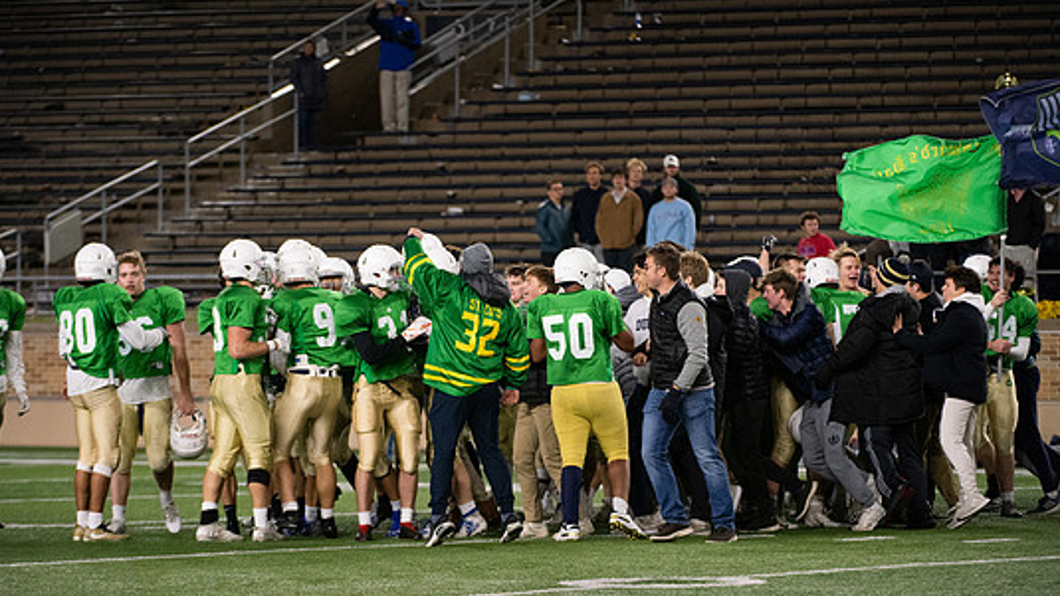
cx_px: 511
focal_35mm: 227
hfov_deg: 9.5
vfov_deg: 5.4
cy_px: 324
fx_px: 6381
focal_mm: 200
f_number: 4
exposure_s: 1/500
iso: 4000
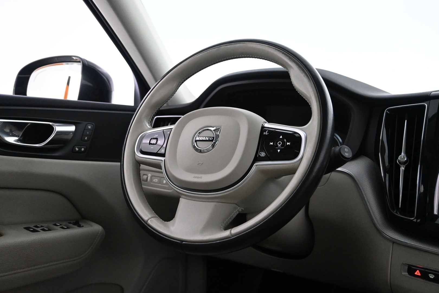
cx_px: 220
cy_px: 146
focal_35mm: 30
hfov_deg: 61.9
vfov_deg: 43.6
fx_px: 366
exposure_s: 1/60
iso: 4000
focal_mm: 20
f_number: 3.8
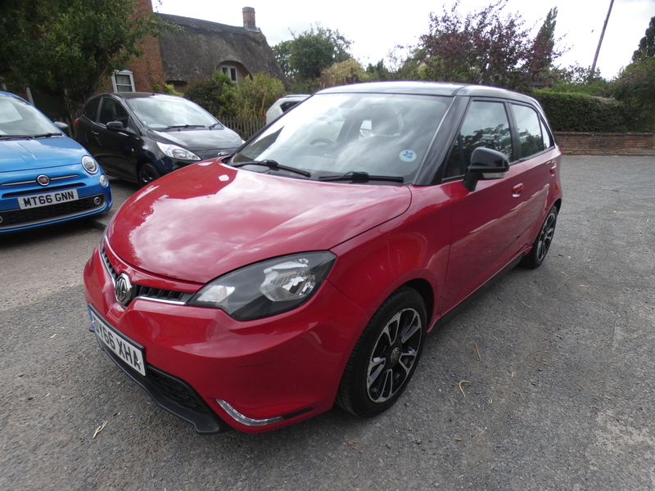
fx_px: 378
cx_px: 328
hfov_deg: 81.7
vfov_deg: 66.0
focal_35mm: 20
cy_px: 246
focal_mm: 3.6
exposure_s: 1/640
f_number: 2.8
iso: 80
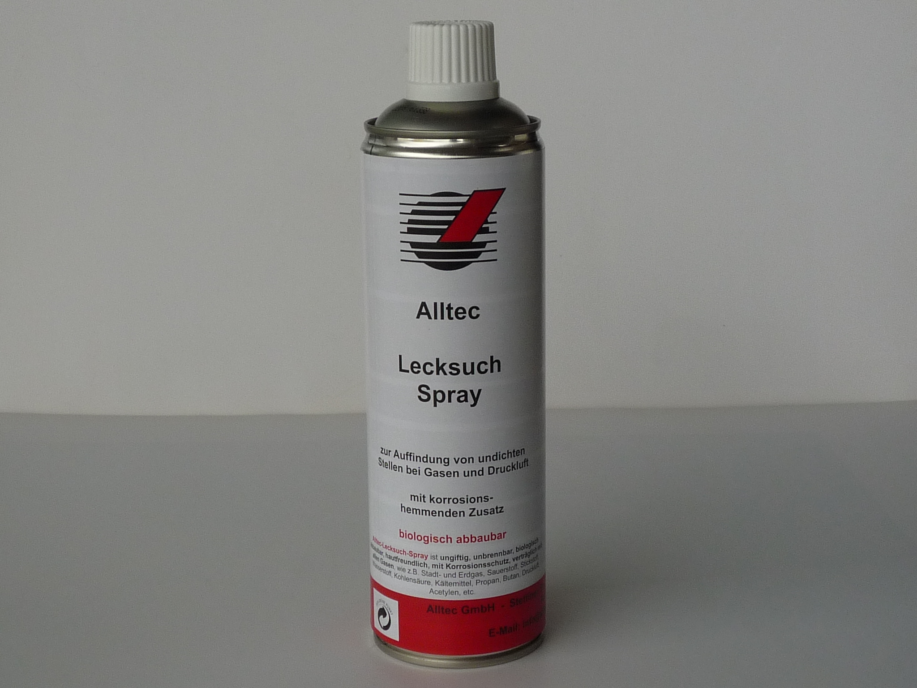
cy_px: 344
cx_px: 458
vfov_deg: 19.9
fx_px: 1960
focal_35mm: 74
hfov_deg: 26.3
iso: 100
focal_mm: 7.3
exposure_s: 1/80
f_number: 4.1
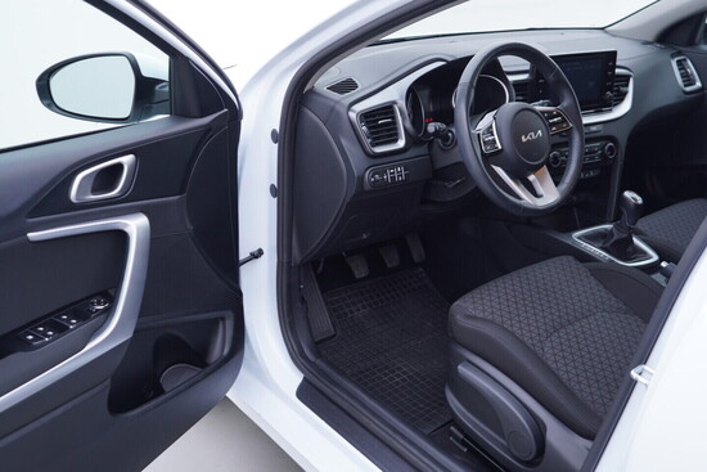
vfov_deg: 36.9
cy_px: 236
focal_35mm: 36
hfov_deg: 53.1
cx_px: 354
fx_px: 707
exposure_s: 1/40
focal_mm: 24
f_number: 3.2
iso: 125
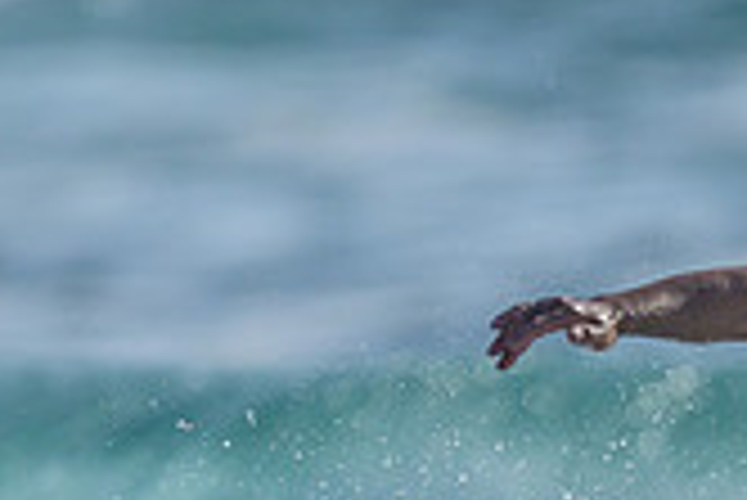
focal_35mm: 3825
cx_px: 1594
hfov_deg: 0.5
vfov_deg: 0.4
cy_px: 975
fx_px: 79436
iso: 180
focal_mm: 800
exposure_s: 1/2000
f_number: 6.3
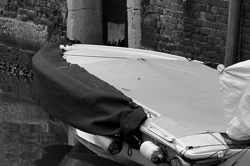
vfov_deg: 3.6
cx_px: -120
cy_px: -3
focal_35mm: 377
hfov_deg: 5.4
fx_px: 2616
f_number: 7.1
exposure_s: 1/200
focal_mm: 46
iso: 200
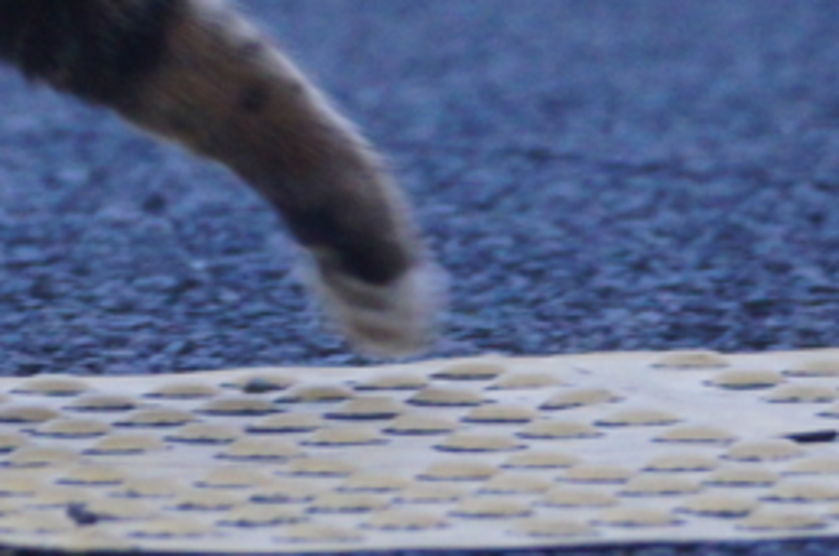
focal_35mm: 894
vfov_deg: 1.5
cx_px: -202
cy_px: -150
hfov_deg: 2.3
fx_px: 20796
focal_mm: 150
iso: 1600
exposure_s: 1/125
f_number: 5.6
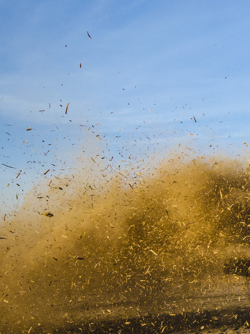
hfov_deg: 18.2
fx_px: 684
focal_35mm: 71
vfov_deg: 27.4
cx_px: 389
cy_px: 186
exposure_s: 1/2500
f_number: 5.6
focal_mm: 20
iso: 500
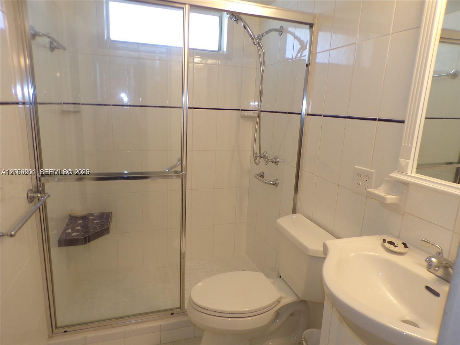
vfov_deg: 56.8
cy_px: 172
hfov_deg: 71.6
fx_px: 319
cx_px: 230
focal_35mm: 24
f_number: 3
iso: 100
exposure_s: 1/38
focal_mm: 4.3
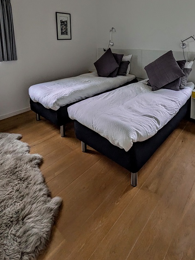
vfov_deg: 70.1
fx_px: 165
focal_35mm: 22
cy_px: 58
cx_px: 123
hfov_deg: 60.2
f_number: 2.2
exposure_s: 1/25
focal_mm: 1.83
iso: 102
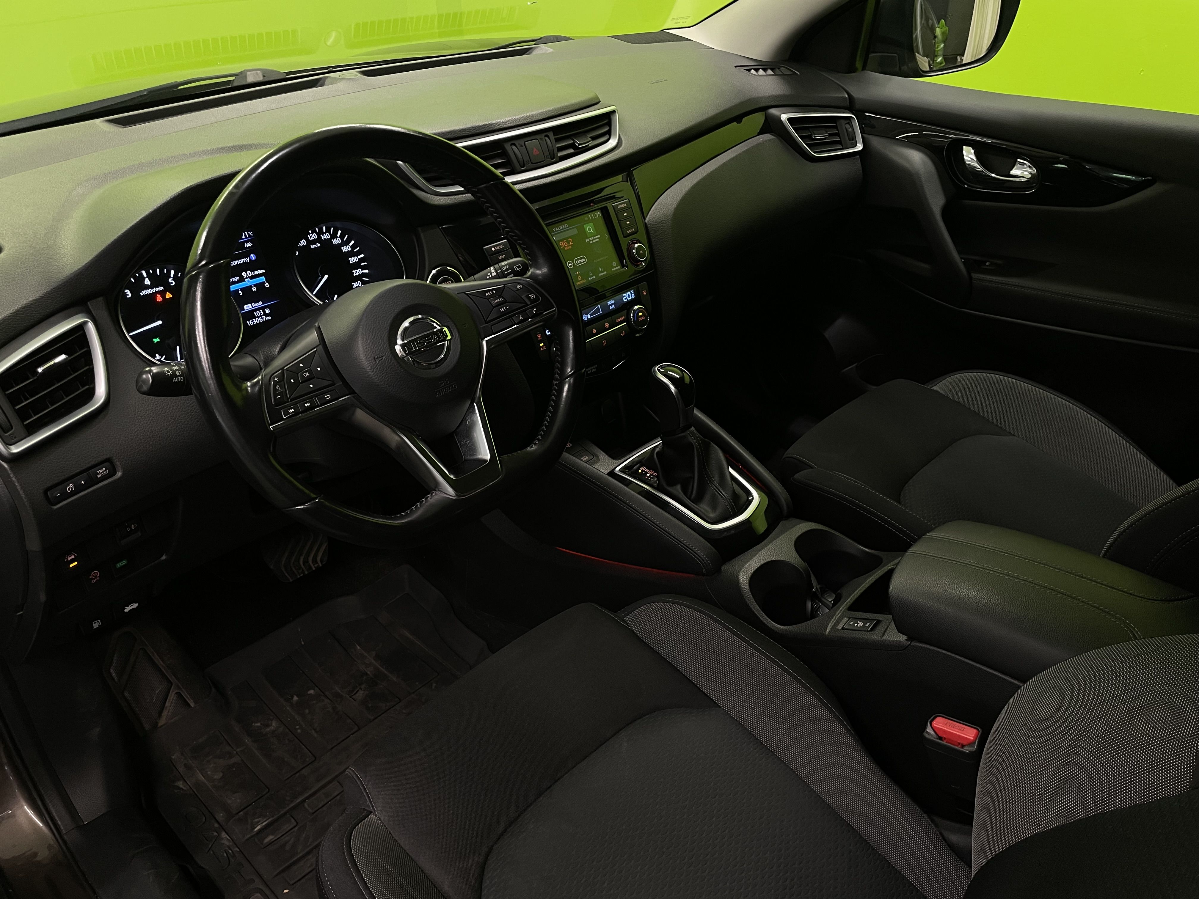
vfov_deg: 53.1
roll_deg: -0.1
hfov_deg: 67.3
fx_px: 901
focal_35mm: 26
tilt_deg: -32.9
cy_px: 450
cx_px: 600
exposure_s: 1/50
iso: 160
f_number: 1.6
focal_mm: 4.2
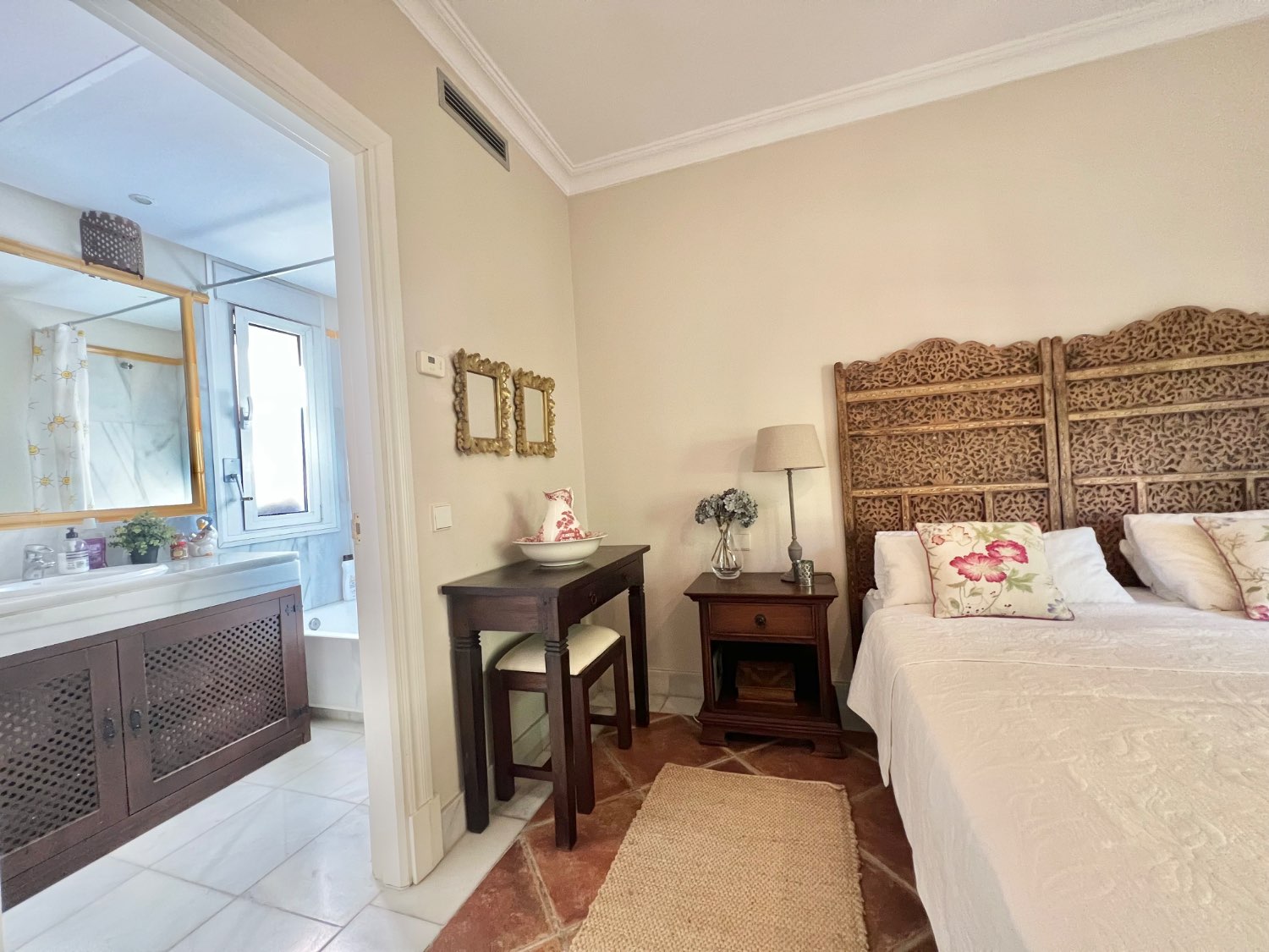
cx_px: 634
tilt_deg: -0.1
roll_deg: +3.6
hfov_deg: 106.2
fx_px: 477
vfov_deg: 89.9
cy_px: 476
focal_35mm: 13
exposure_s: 1/50
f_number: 1.8
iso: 320
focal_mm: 1.57
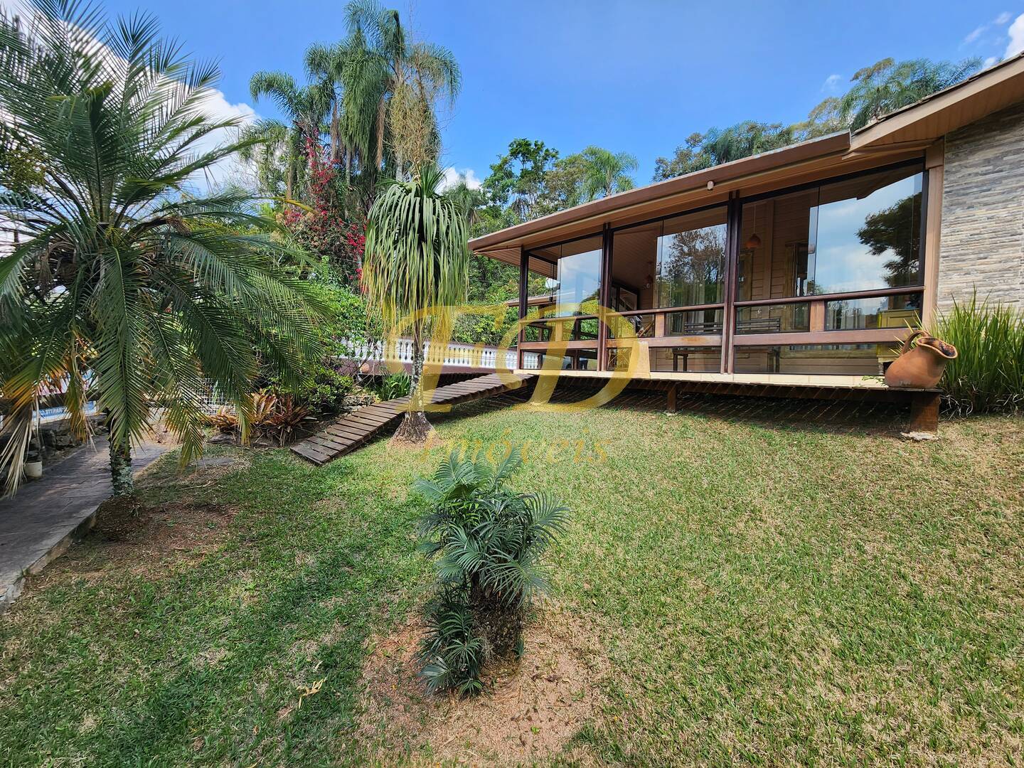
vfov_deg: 89.9
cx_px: 512
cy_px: 384
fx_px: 385
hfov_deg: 106.2
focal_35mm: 13
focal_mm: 2.2
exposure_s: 1/529
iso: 50
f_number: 2.2
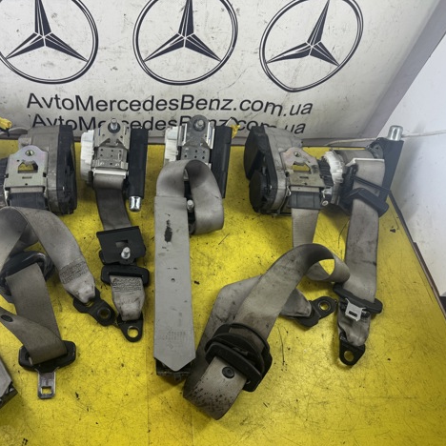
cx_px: 152
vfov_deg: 55.6
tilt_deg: -51.9
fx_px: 423
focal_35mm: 29
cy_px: 228
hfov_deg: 54.6
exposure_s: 1/407
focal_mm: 6.76
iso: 80
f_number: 1.78
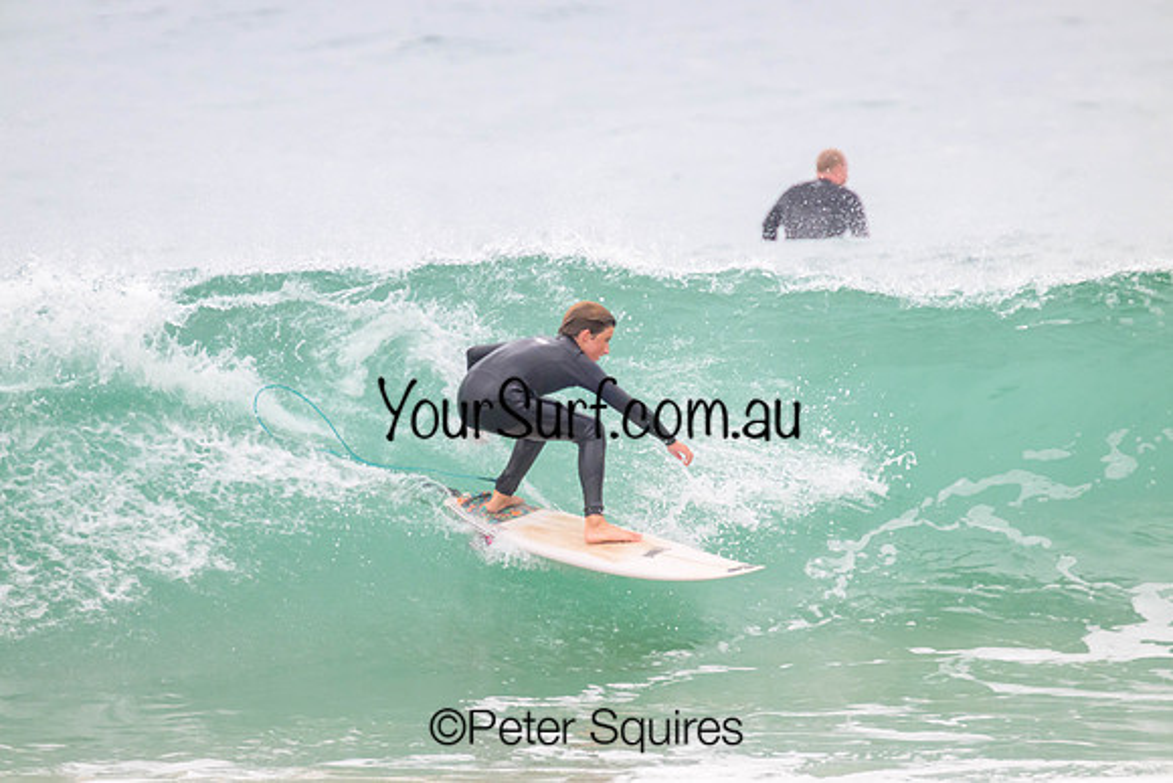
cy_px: 392
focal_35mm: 800
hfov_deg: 2.6
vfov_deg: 1.7
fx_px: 26072
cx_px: 586
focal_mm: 800
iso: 2000
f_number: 11
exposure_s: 1/2000
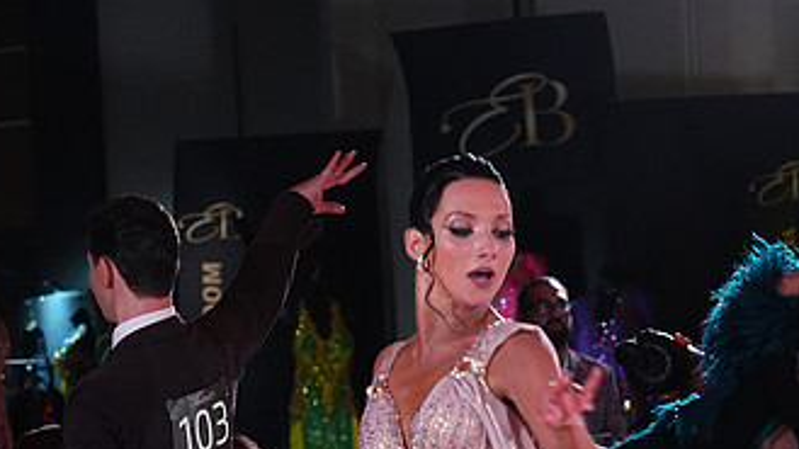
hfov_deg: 11.1
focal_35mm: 194
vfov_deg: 6.2
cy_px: 663
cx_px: 358
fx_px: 4110
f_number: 5
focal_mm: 105
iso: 5000
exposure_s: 1/400
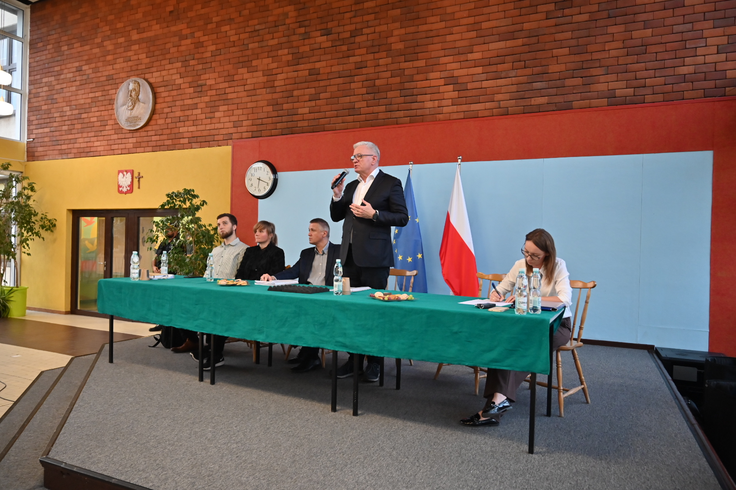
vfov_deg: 53.1
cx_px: 368
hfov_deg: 73.7
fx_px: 491
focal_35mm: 24
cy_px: 245
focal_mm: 24
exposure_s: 1/160
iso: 2000
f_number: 4
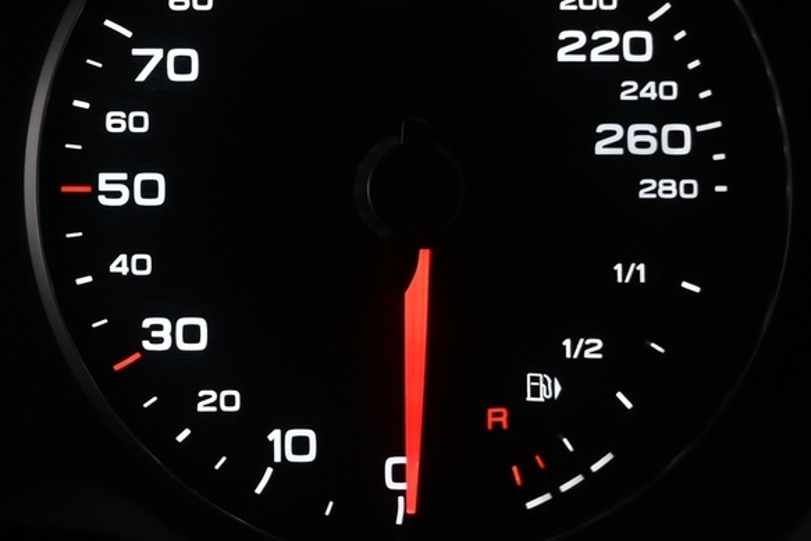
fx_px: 2253
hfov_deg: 18.8
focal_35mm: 100
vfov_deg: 13.6
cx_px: -270
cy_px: 102
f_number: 4.2
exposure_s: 1/40
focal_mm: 24
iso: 640
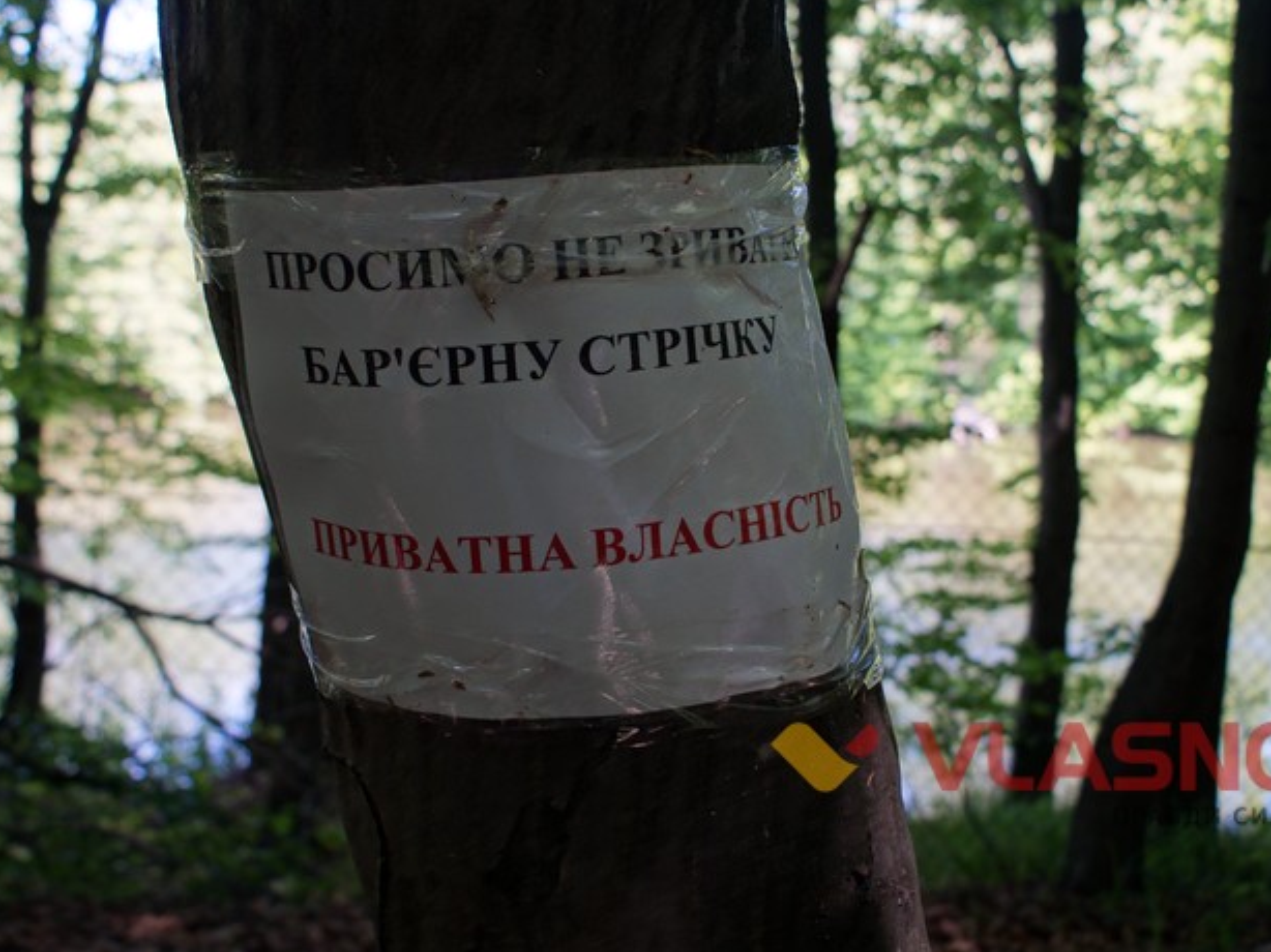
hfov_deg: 41.3
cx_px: 646
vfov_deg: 31.5
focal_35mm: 46
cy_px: 477
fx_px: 1688
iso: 250
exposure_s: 1/60
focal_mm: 28
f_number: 4.5
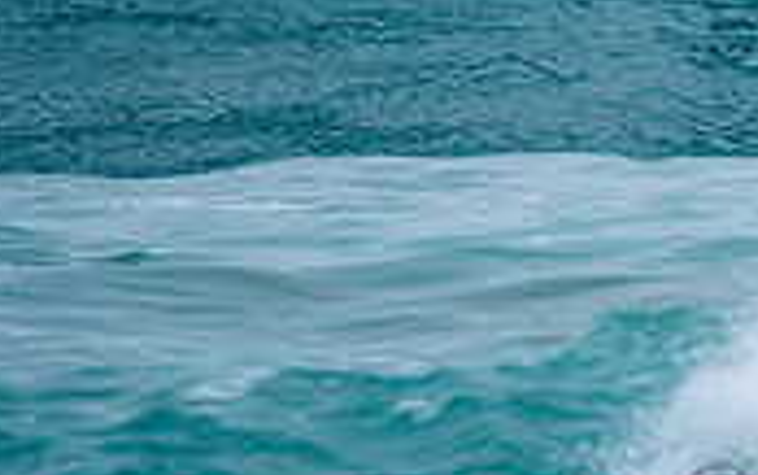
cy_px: -220
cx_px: 1019
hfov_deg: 1.2
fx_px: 35720
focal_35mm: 1728
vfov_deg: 0.8
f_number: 5.6
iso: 280
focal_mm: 500
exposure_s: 1/1000
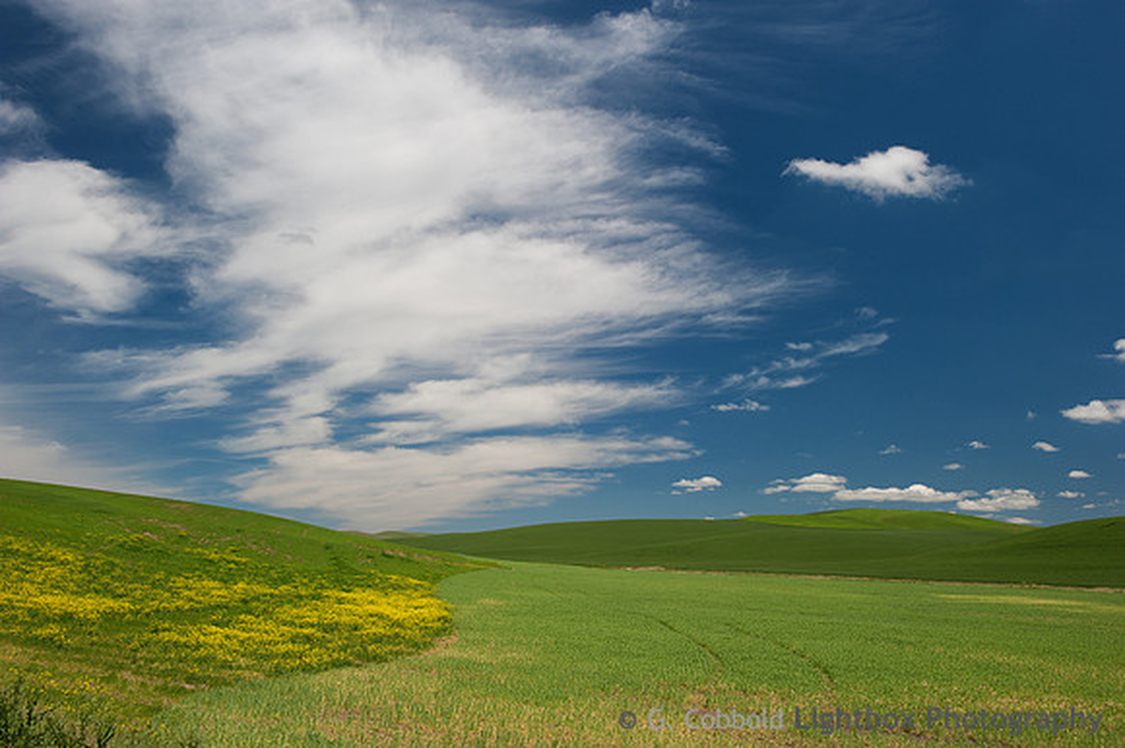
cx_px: 562
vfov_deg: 41.1
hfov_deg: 58.7
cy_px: 374
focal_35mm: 32
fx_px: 999
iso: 400
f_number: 11
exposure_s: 1/250
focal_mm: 32
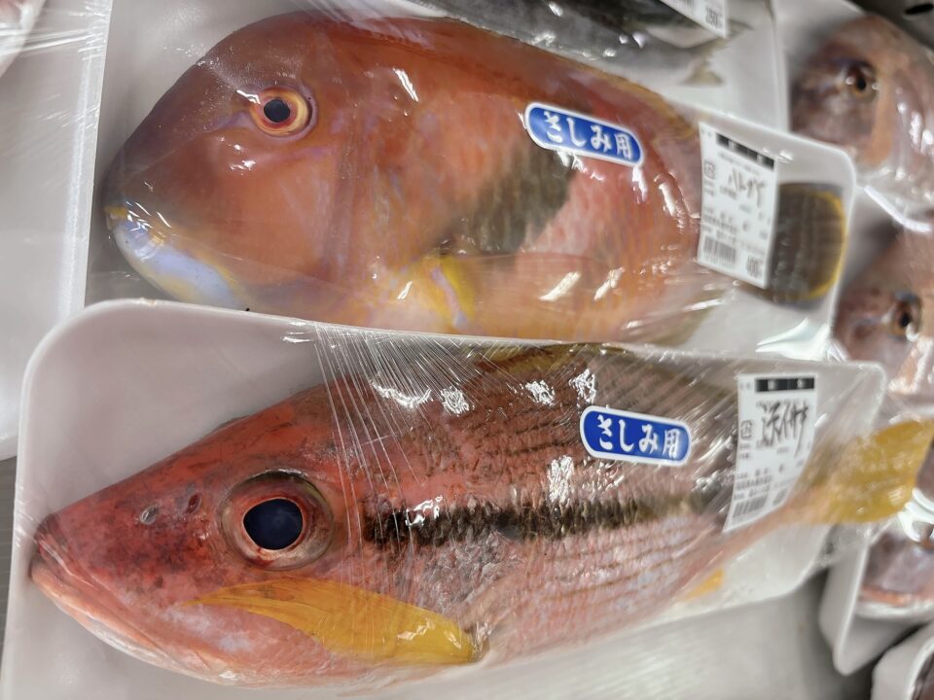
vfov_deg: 53.1
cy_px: 350
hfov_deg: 67.3
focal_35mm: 26
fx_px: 702
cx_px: 467
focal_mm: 5.96
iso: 125
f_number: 1.6
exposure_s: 1/120
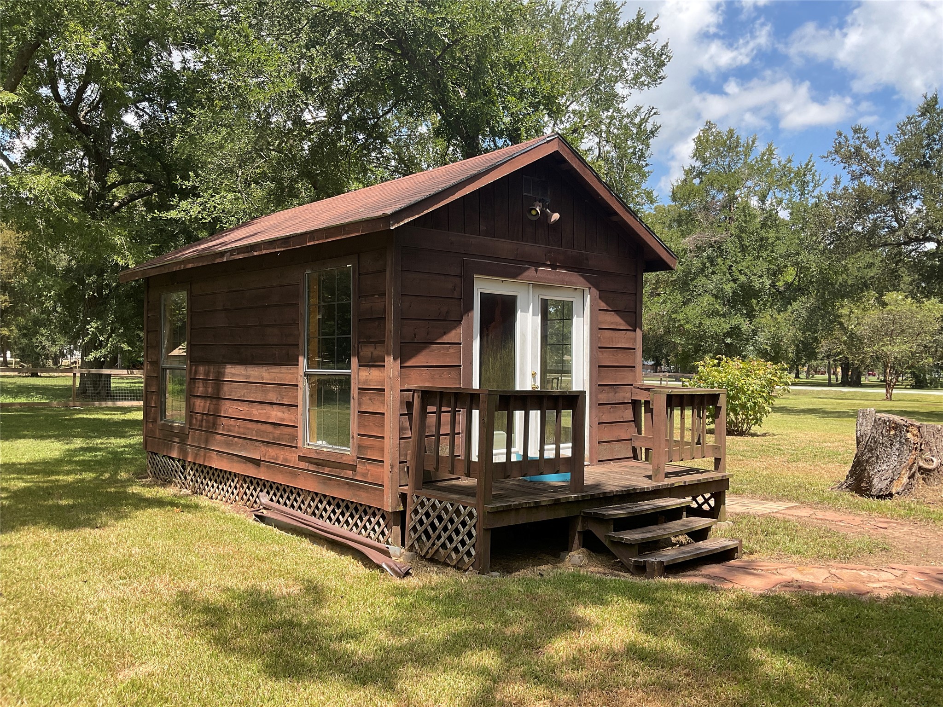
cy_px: 354
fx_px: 790
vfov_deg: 48.2
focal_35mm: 29
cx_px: 472
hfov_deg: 61.7
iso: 16
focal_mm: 3
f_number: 1.8
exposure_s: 1/829
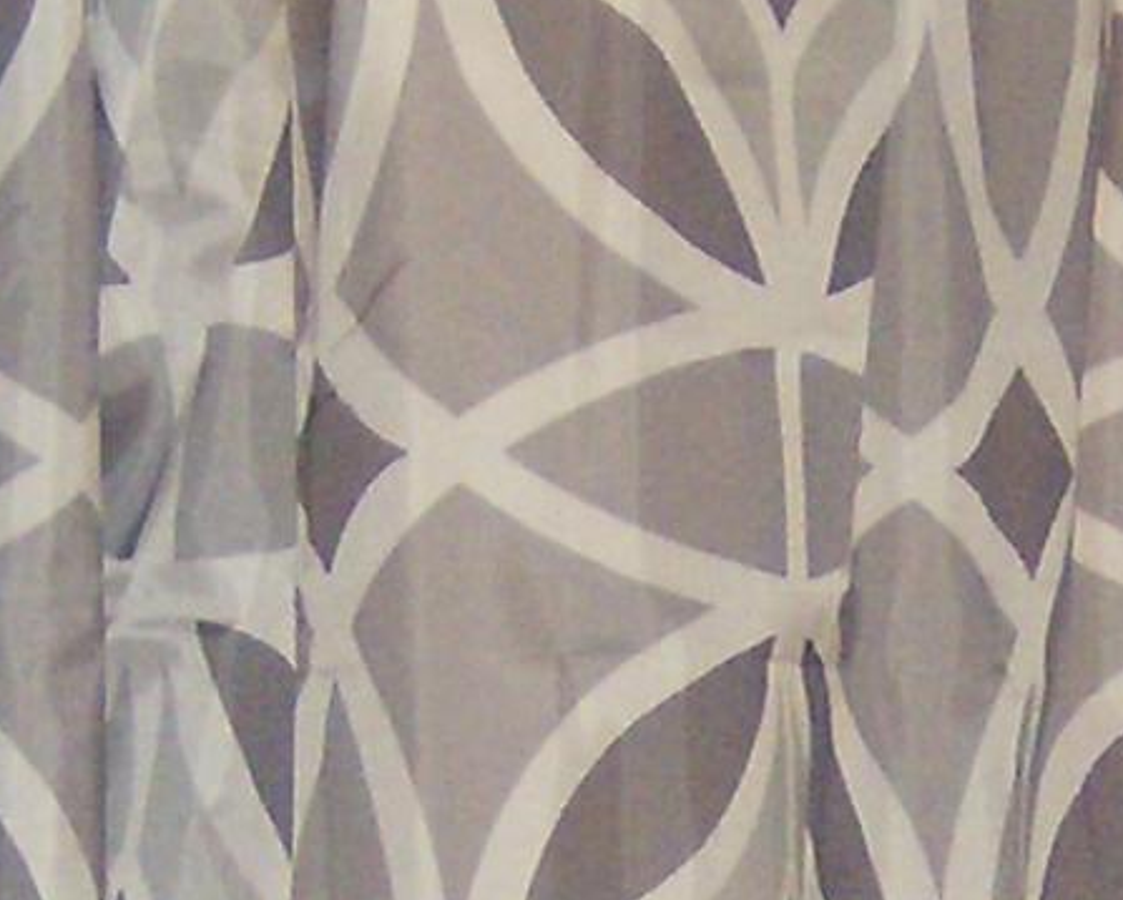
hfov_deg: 8.1
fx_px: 7880
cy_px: 1076
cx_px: 1012
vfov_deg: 6.5
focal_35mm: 237
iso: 200
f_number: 2.8
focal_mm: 6
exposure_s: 1/60
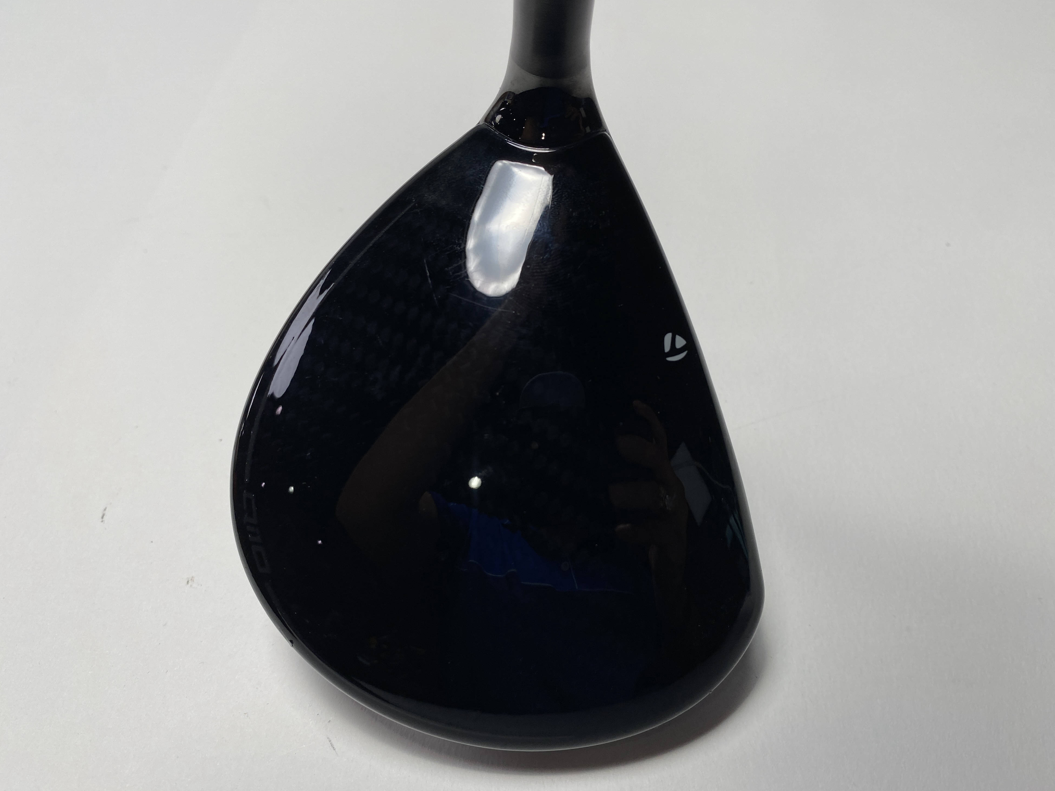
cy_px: 388
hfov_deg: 65.3
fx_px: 823
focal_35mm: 27
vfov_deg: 51.3
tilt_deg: -54.3
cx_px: 543
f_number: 1.8
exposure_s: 1/377
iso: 32
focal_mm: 4.25
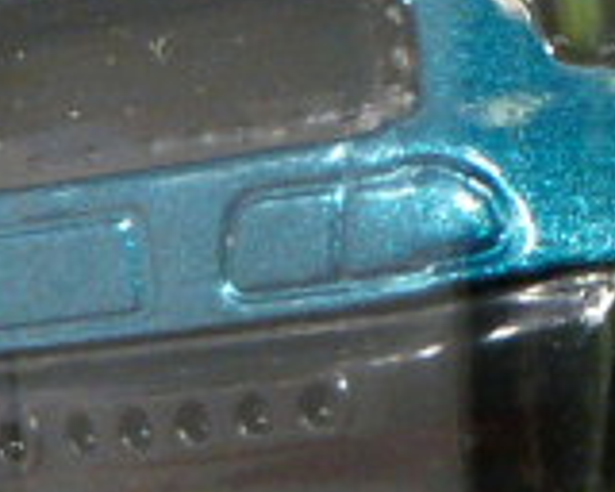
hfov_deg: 5.4
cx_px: 703
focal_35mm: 360
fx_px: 6553
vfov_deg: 4.3
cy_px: -119
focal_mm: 9.5
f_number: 3.2
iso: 160
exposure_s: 1/50
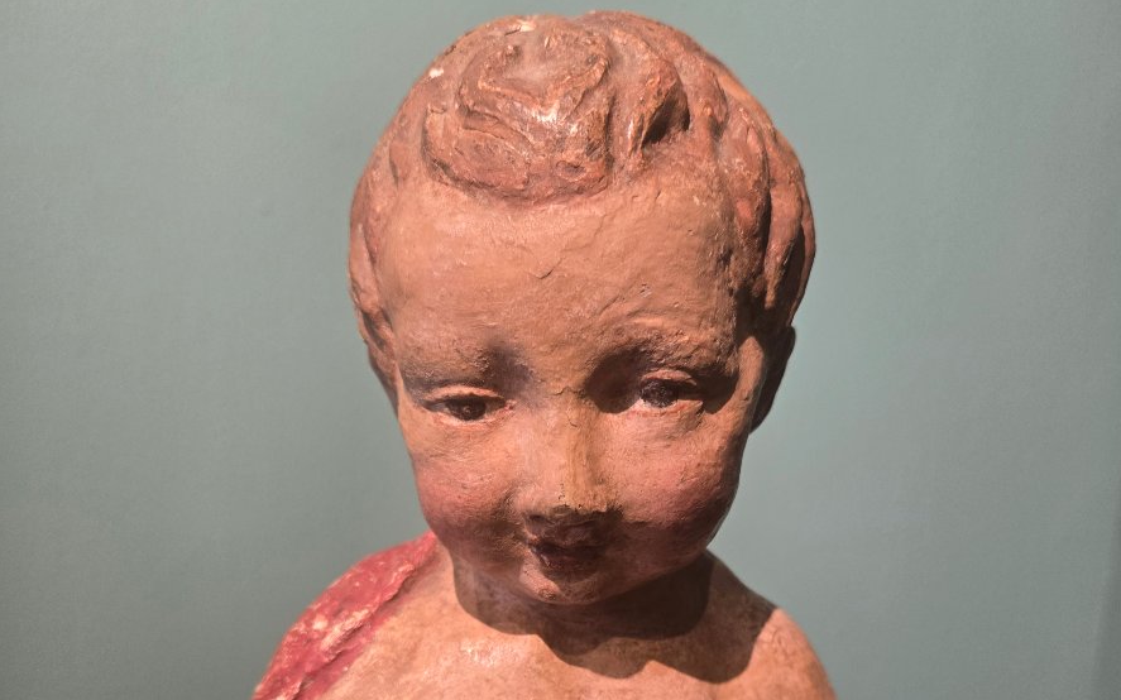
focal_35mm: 33
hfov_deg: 58.2
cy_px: 612
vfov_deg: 36.3
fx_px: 1008
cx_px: 567
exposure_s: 1/100
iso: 200
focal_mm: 5.4
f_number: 1.8
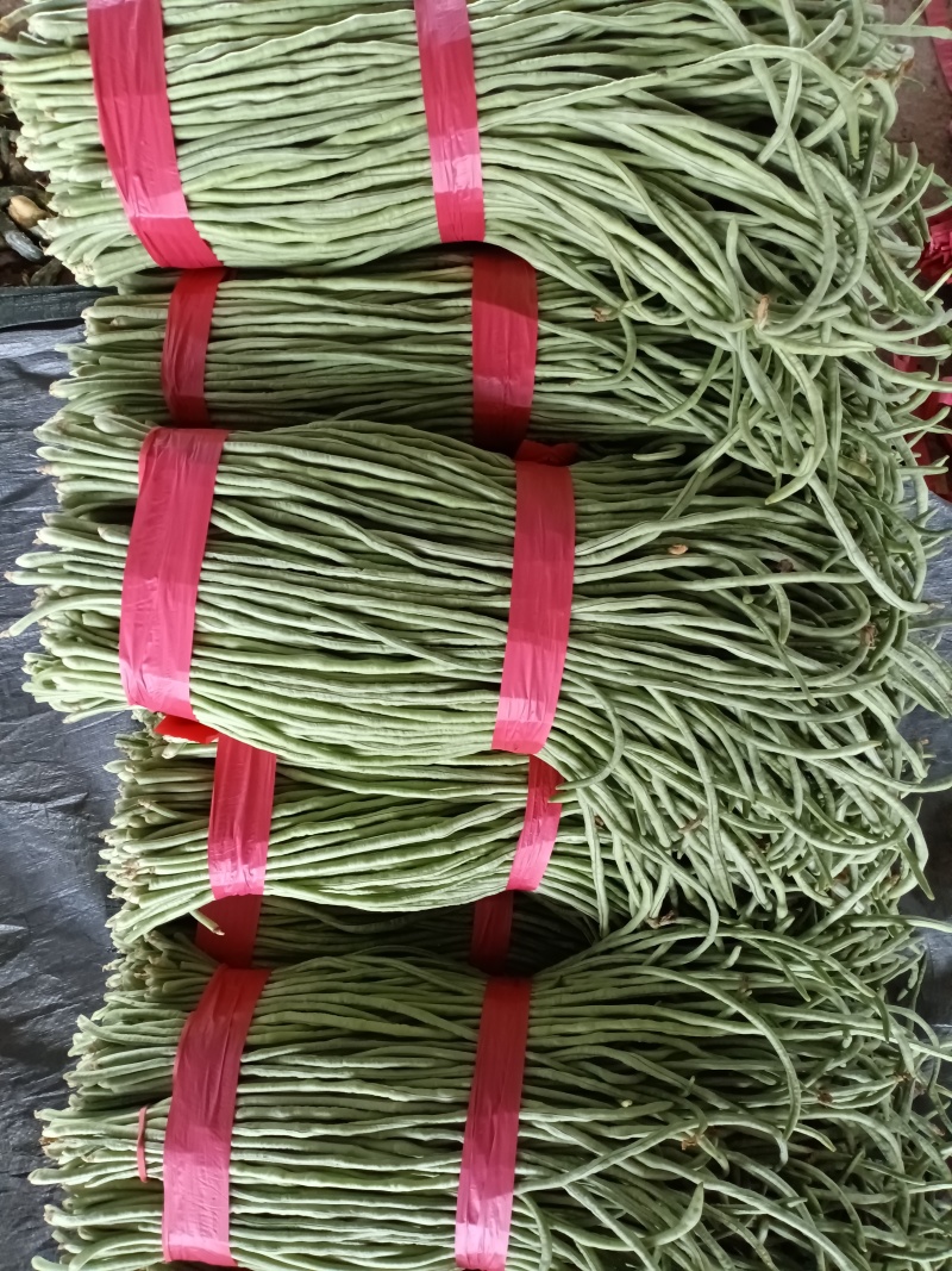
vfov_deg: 67.3
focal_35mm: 26
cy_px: 636
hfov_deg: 53.1
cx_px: 476
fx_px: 954
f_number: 1.8
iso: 1048
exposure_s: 1/100
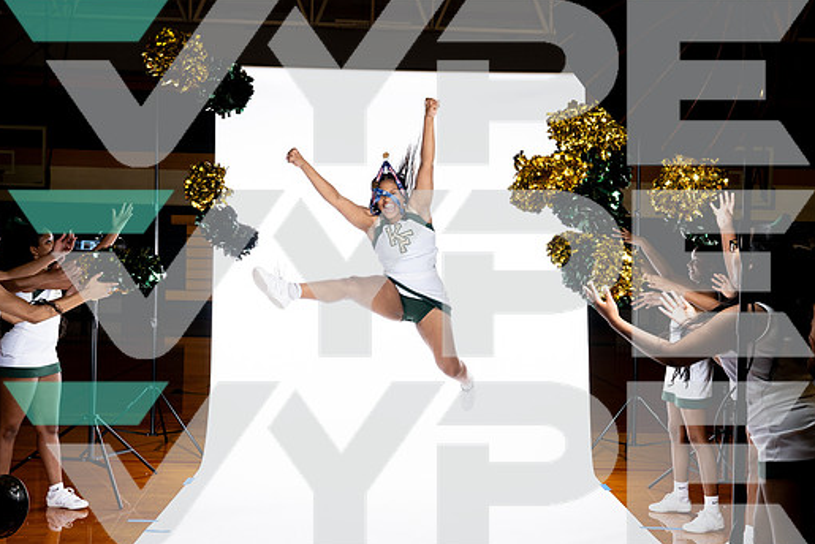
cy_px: 277
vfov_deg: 27.6
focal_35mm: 49
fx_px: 1110
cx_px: 407
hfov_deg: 40.3
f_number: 8
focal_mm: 41
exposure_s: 1/250
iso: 400
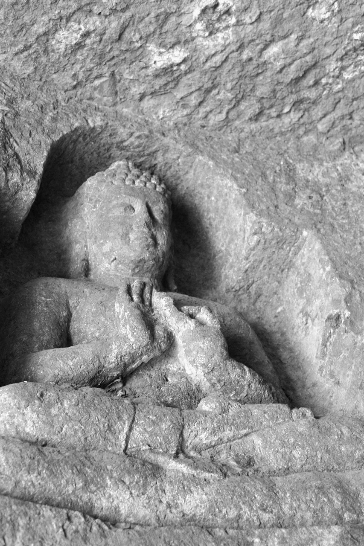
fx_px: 910
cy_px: 274
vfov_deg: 33.4
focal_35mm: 60
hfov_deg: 22.6
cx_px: 166
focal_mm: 32
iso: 400
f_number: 4.8
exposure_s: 1/15
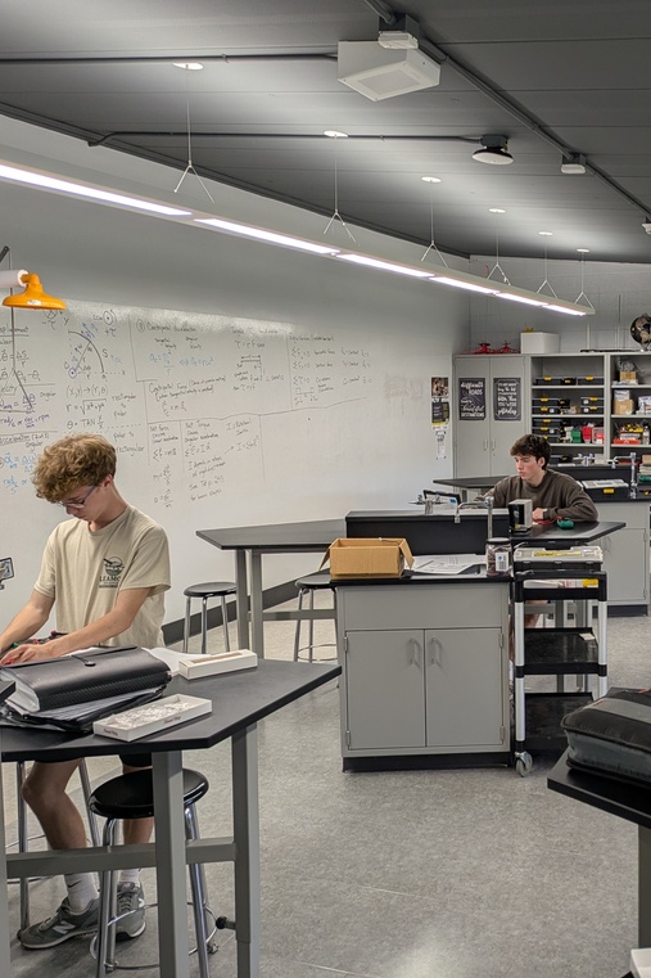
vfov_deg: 54.4
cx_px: 534
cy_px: 488
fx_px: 950
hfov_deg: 36.4
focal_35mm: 35
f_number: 1.89
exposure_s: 1/40
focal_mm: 5.43
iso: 48
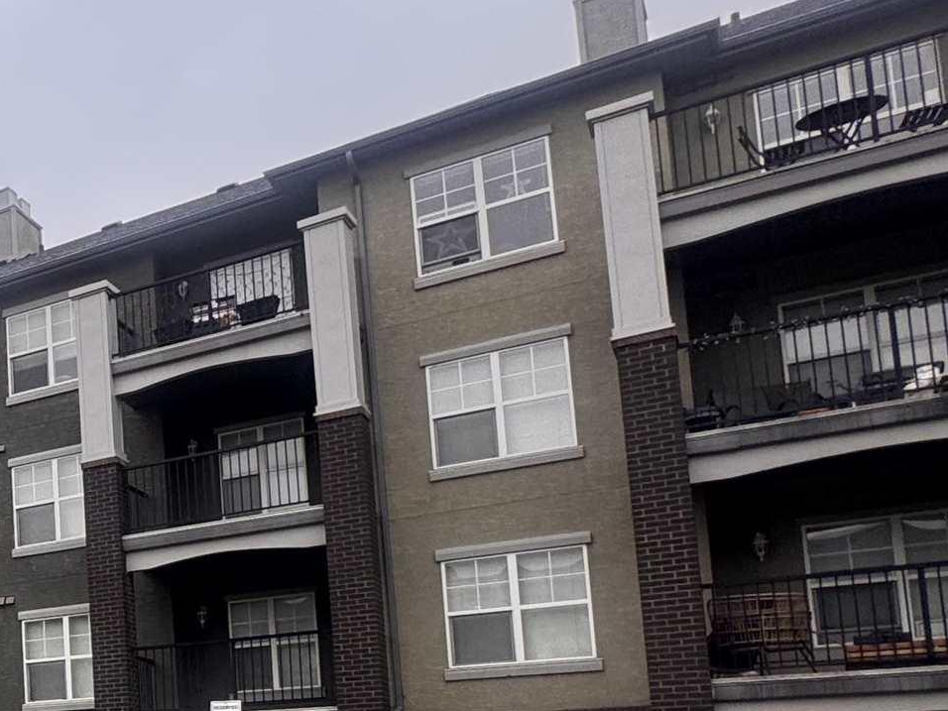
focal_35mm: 45
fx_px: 1232
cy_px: 697
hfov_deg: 27.3
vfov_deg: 30.1
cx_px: -511
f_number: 2.2
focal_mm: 2.22
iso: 40
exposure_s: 1/273
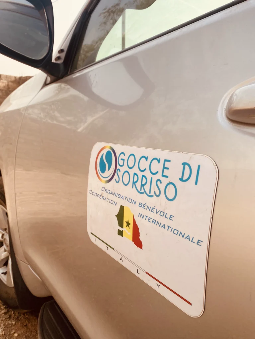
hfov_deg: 53.1
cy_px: 170
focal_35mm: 26
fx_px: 255
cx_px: 128
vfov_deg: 67.3
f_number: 1.8
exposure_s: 1/1258
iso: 32
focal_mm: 4.25
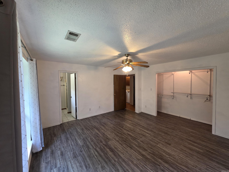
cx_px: 114
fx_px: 86
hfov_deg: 106.2
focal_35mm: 13
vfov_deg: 89.9
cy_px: 86
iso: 250
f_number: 1.9
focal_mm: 2.2
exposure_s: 1/60
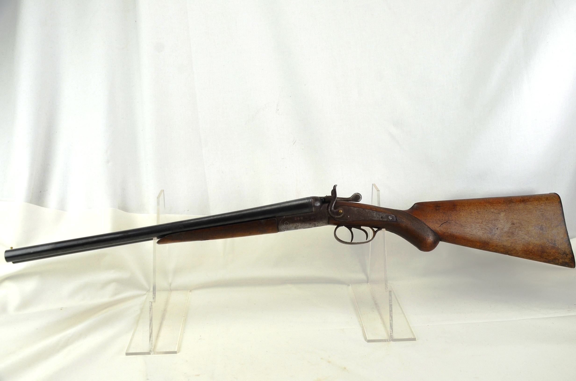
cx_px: 288
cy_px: 190
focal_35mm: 33
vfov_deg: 39.8
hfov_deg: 57.3
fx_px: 527
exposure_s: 1/125
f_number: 5.6
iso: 280
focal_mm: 22
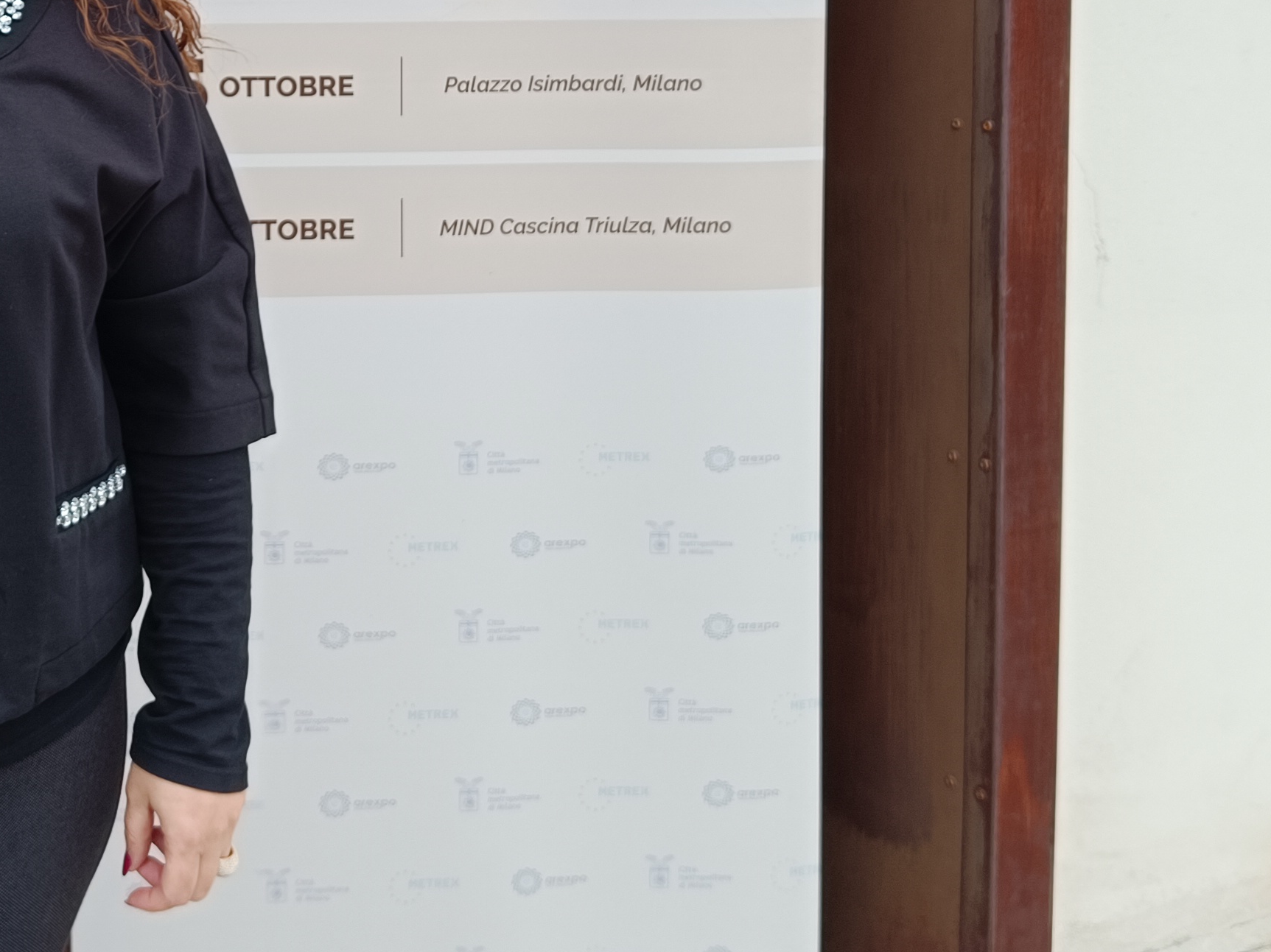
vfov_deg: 24.7
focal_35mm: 57
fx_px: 2092
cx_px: 181
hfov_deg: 32.5
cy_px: 43
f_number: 1.88
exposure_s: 1/102
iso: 61
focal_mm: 5.59
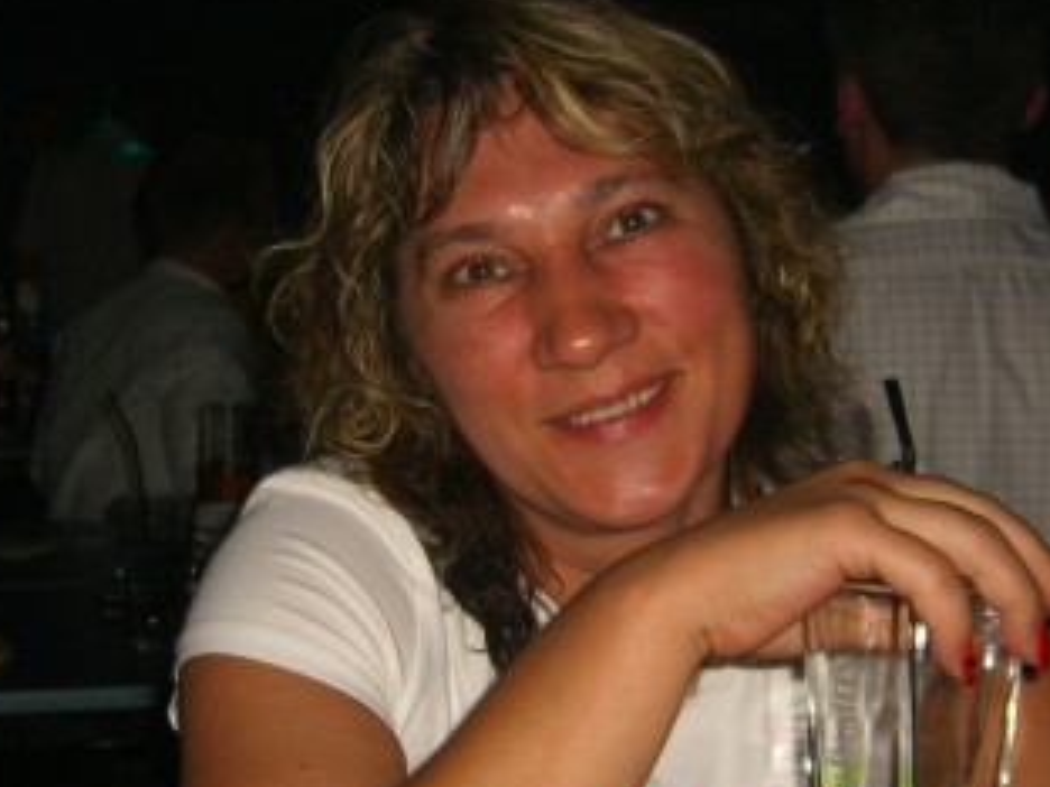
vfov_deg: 20.1
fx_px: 2214
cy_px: 518
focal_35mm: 73
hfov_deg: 26.7
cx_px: 528
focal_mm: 7.9
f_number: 2.8
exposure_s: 1/60
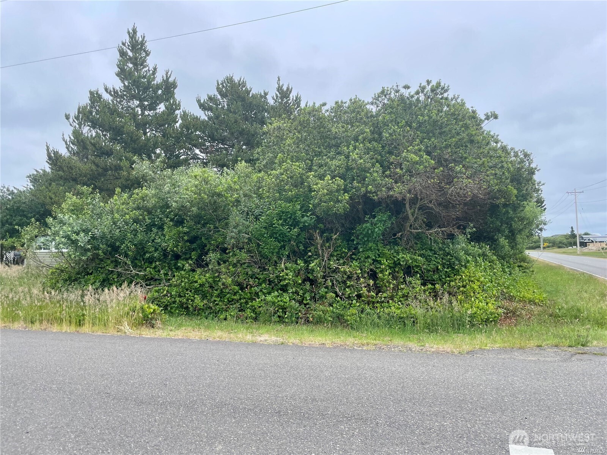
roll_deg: +0.5
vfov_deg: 53.1
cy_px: 228
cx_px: 304
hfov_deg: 67.3
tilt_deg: +2.7
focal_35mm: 26
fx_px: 456
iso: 32
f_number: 1.6
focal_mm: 4.2
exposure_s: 1/831
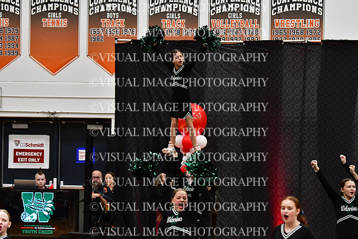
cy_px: 120
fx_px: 1731
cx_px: 179
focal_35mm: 174
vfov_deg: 7.9
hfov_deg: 11.8
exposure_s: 1/500
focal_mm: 116
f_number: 3.5
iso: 4000
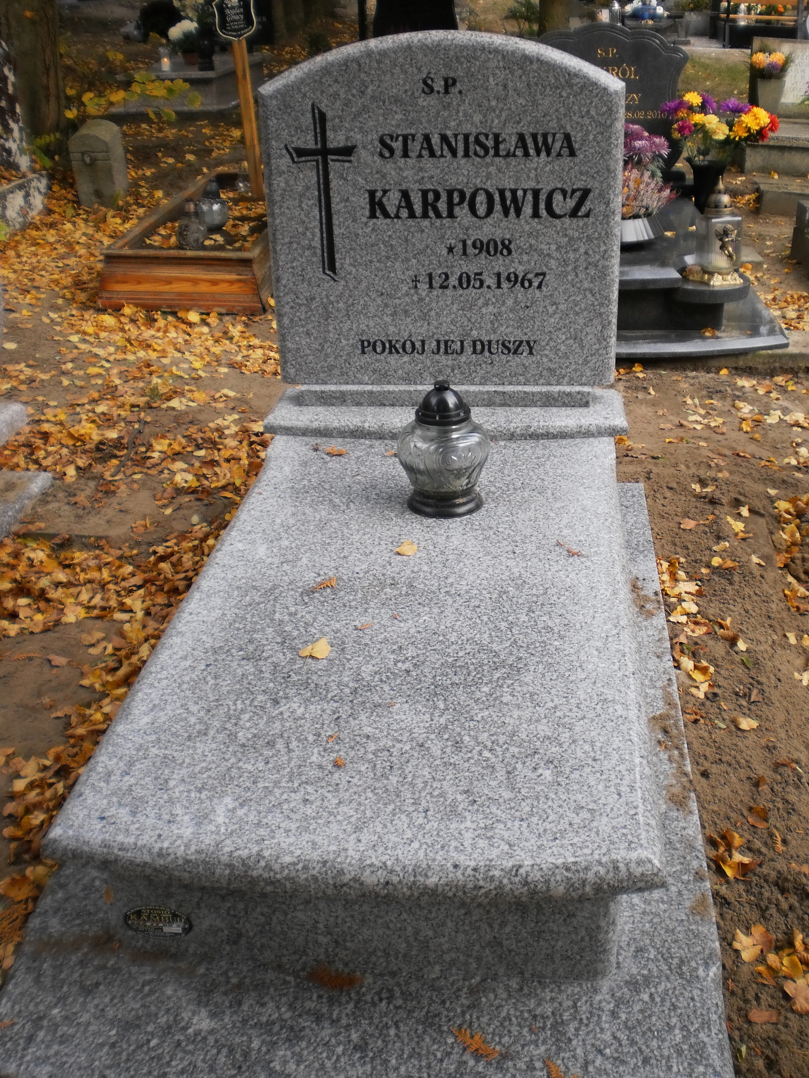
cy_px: 539
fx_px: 1122
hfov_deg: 39.7
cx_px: 404
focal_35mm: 36
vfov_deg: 51.4
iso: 100
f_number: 3.1
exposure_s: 1/100
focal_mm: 6.3
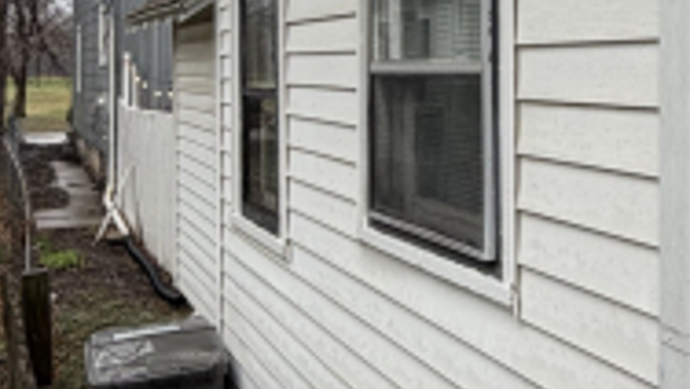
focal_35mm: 54
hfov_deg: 38.2
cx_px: 437
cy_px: 35
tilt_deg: +2.9
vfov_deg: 21.7
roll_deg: +0.1
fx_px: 989
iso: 64
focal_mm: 2.22
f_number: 2.2
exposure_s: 1/502
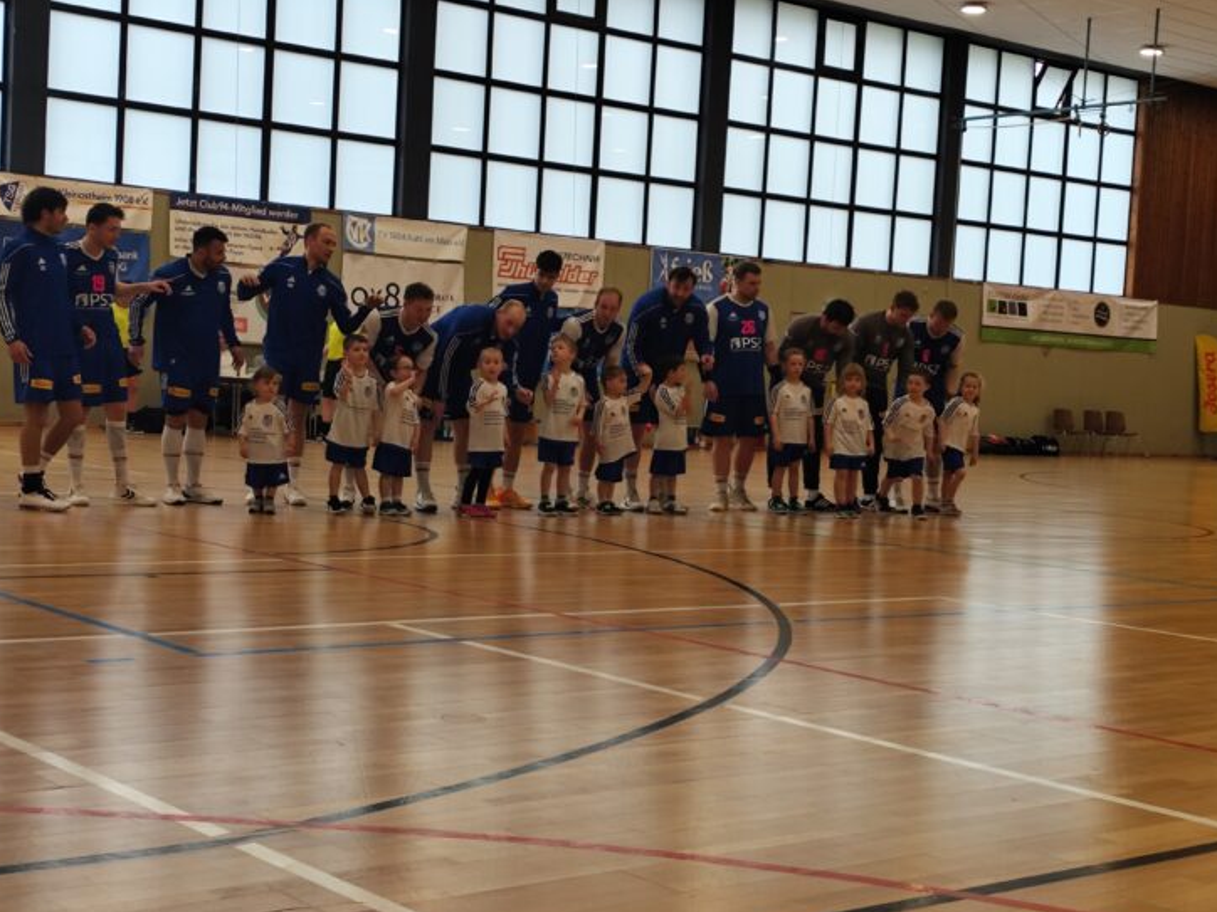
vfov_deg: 28.0
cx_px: 592
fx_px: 1828
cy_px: 470
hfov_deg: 36.8
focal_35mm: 52
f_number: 1.65
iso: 100
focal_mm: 6.14
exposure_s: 1/100
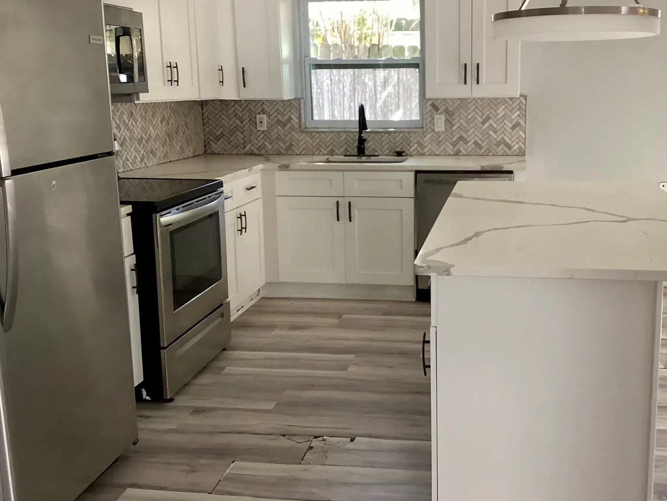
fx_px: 732
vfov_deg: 37.7
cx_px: 396
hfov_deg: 48.7
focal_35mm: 38
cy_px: 227
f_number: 2.4
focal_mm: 3.3
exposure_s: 1/60
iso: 160
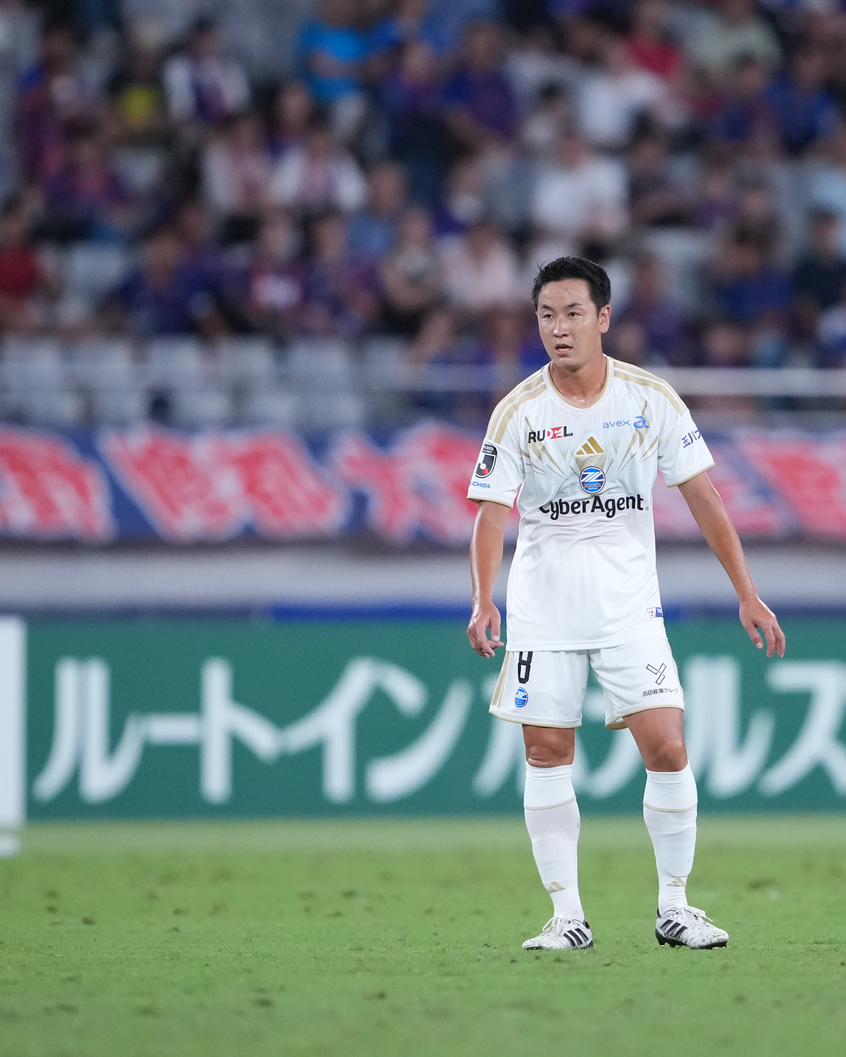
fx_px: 26480
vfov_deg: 2.3
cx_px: 637
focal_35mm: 846
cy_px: 528
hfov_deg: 1.8
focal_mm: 400
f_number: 2.8
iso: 4000
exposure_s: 1/2000
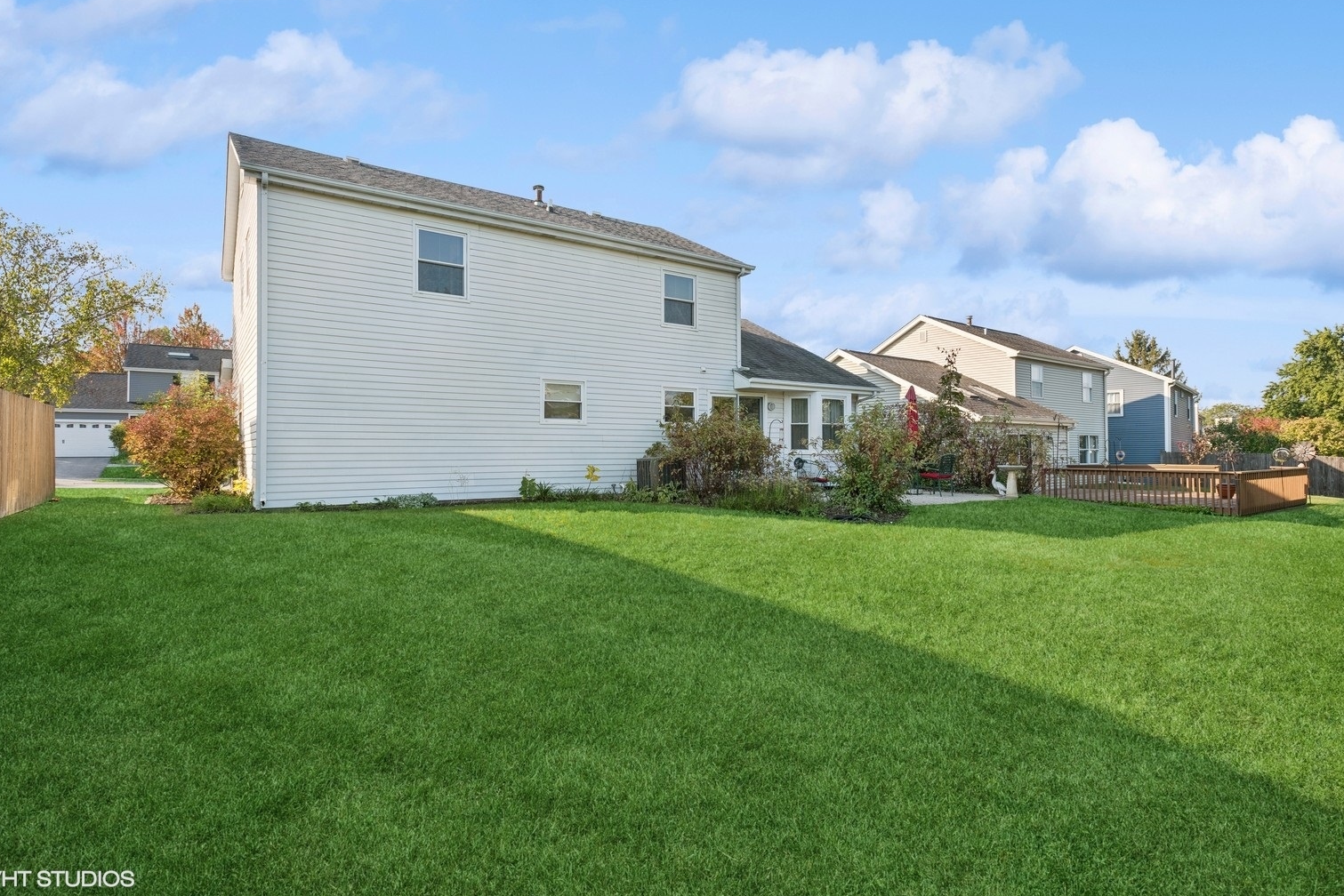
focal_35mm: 18
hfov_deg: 90.0
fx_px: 672
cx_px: 662
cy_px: 425
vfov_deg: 67.4
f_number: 8
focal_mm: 17
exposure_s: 1/320
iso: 400
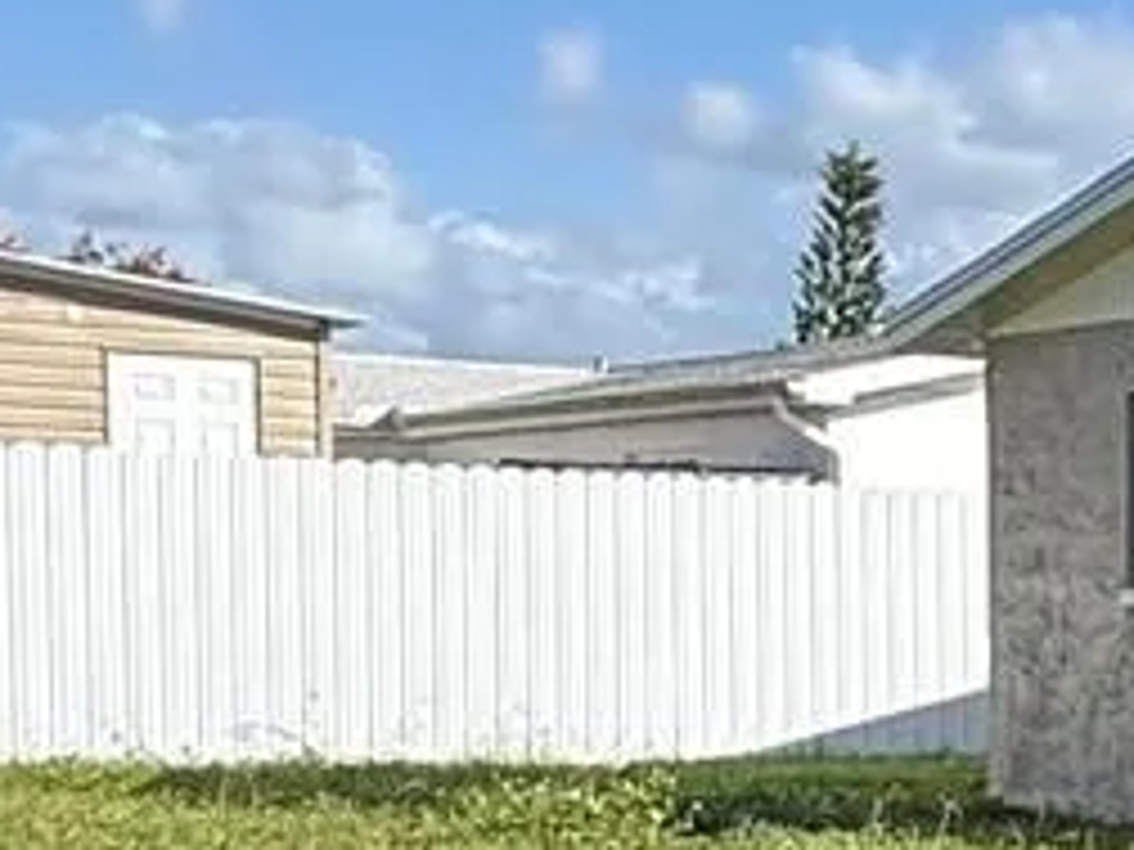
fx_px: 2916
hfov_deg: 17.0
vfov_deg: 16.4
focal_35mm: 89
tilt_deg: -2.6
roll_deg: -1.1
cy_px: 747
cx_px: 2192
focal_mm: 2.22
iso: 64
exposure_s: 1/430
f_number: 2.2
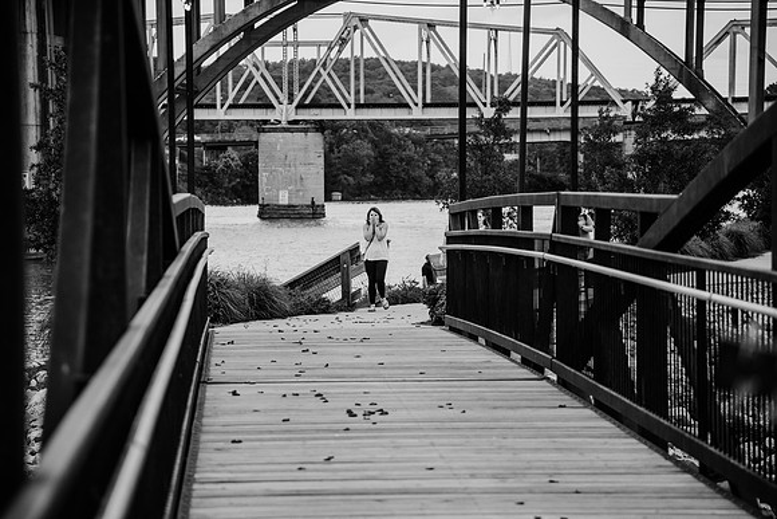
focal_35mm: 120
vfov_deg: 11.4
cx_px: 388
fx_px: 2590
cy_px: 260
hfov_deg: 17.1
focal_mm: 120
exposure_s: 1/640
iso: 400
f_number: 4
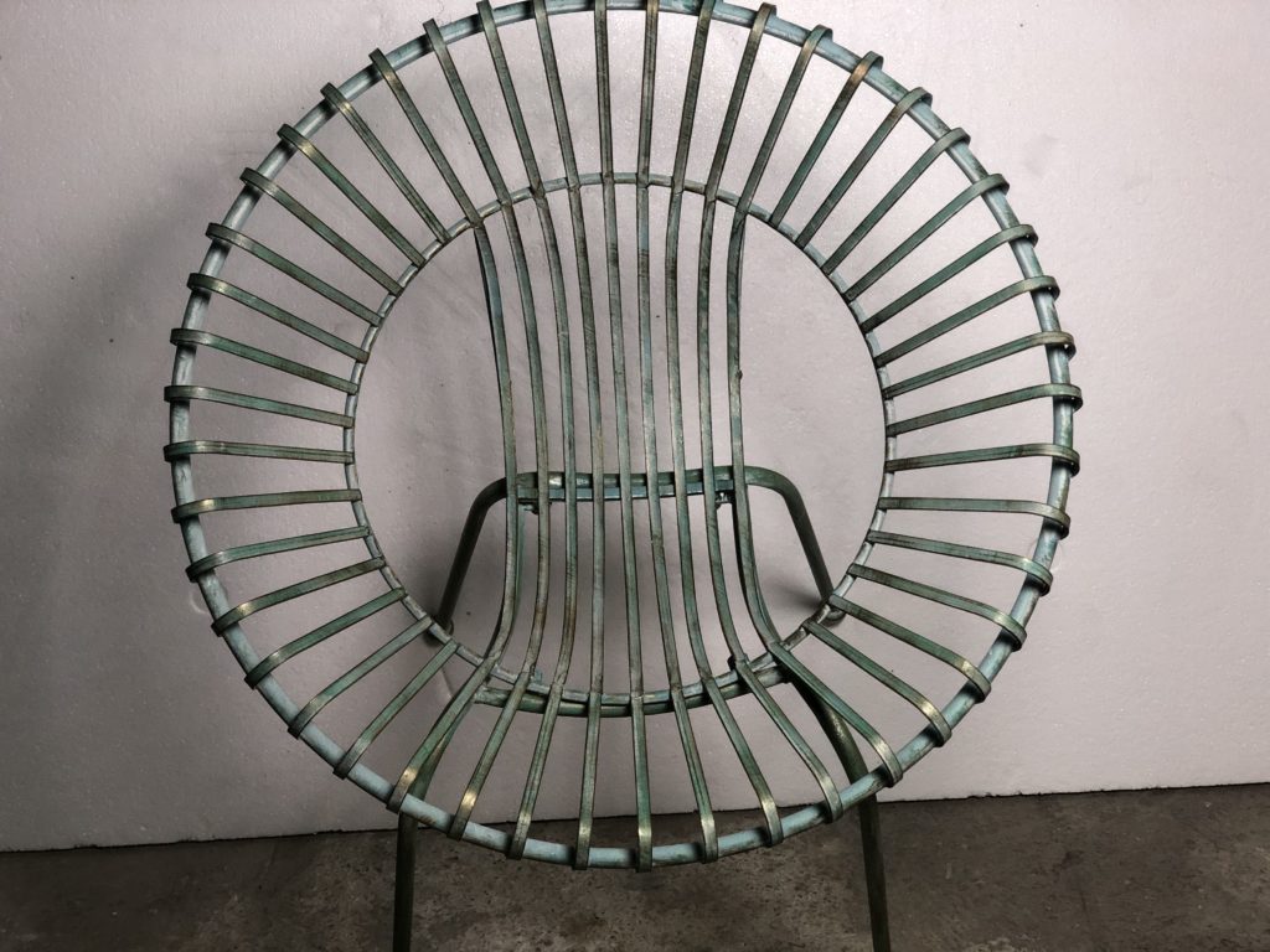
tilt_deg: -20.9
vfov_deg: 28.0
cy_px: 476
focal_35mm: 52
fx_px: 1908
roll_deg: +4.2
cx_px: 635
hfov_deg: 36.8
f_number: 2.4
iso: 125
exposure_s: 1/50
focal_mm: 6
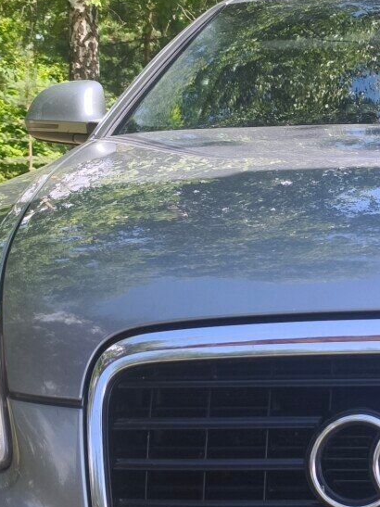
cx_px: 469
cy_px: 286
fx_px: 1201
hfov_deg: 17.1
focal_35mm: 82
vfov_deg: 23.8
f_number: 1.6
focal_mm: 6.57
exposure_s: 1/650
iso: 50
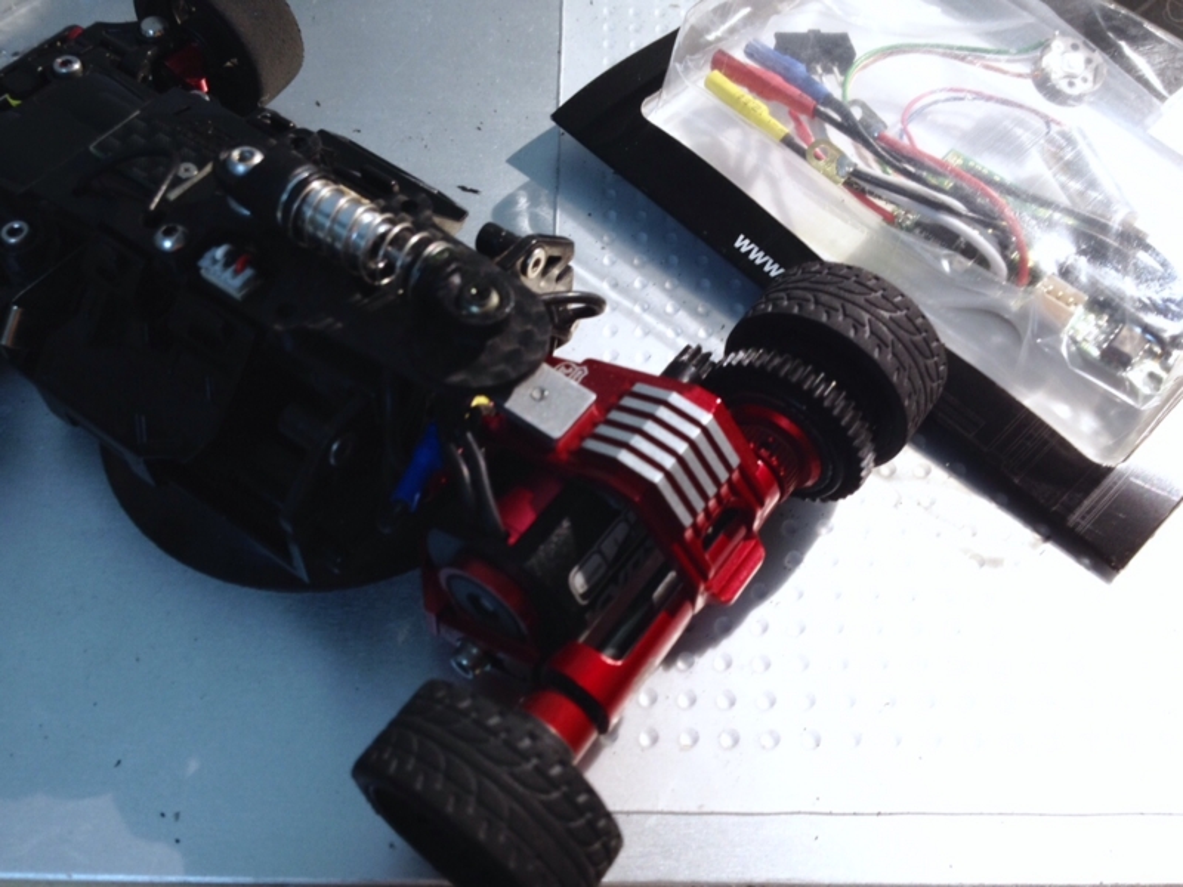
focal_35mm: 35
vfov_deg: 40.7
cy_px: 444
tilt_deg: -56.5
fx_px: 1196
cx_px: 592
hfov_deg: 52.6
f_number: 2.4
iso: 50
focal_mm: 4.28
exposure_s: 1/30
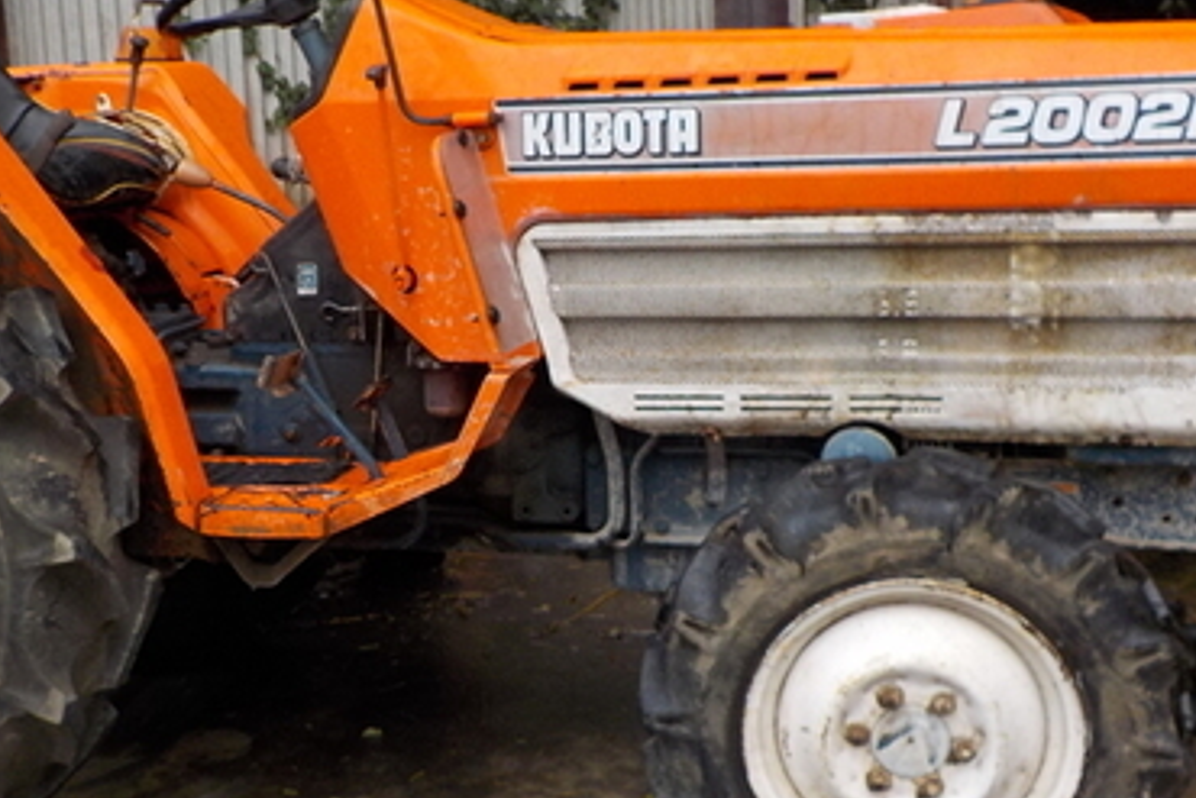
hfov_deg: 36.6
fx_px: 1795
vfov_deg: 25.1
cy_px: 423
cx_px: 446
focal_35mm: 54
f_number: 3.3
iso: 125
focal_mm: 4.1
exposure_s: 1/160
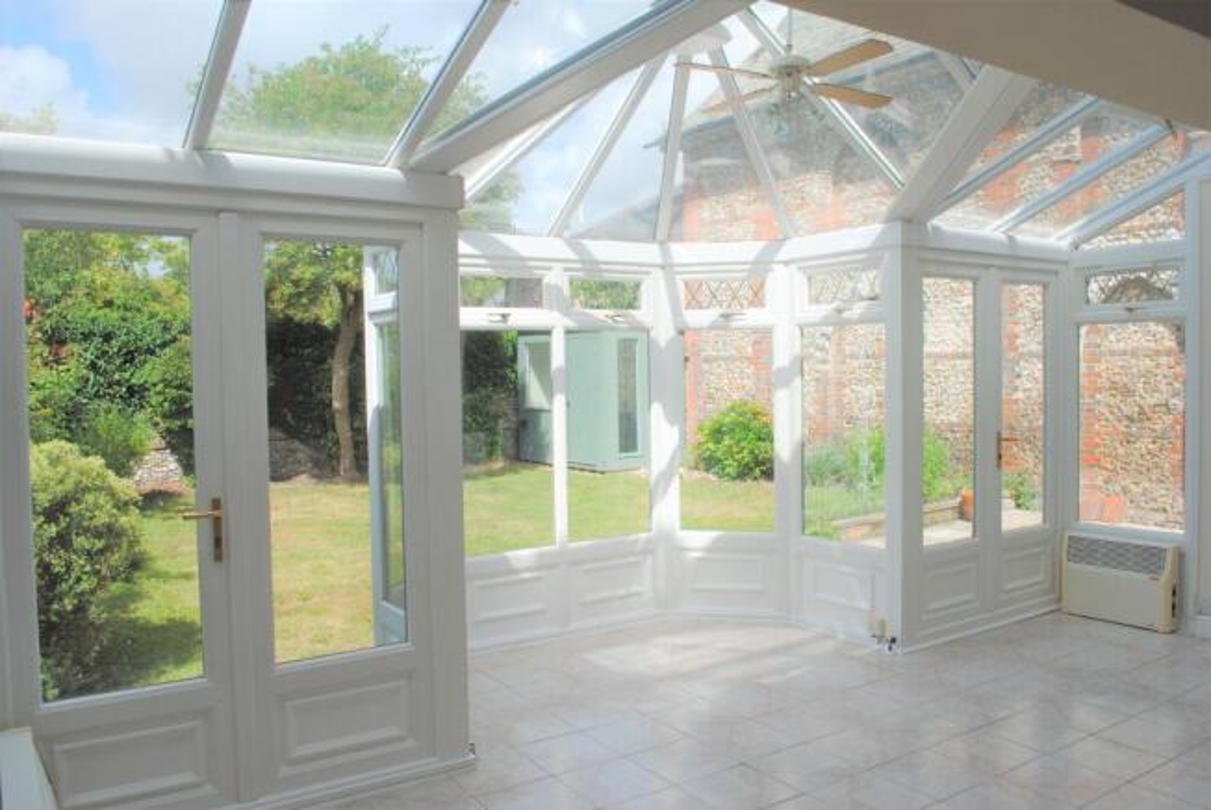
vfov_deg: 48.0
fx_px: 909
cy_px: 405
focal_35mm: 27
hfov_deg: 67.3
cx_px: 606
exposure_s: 1/250
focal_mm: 18
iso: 100
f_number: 8
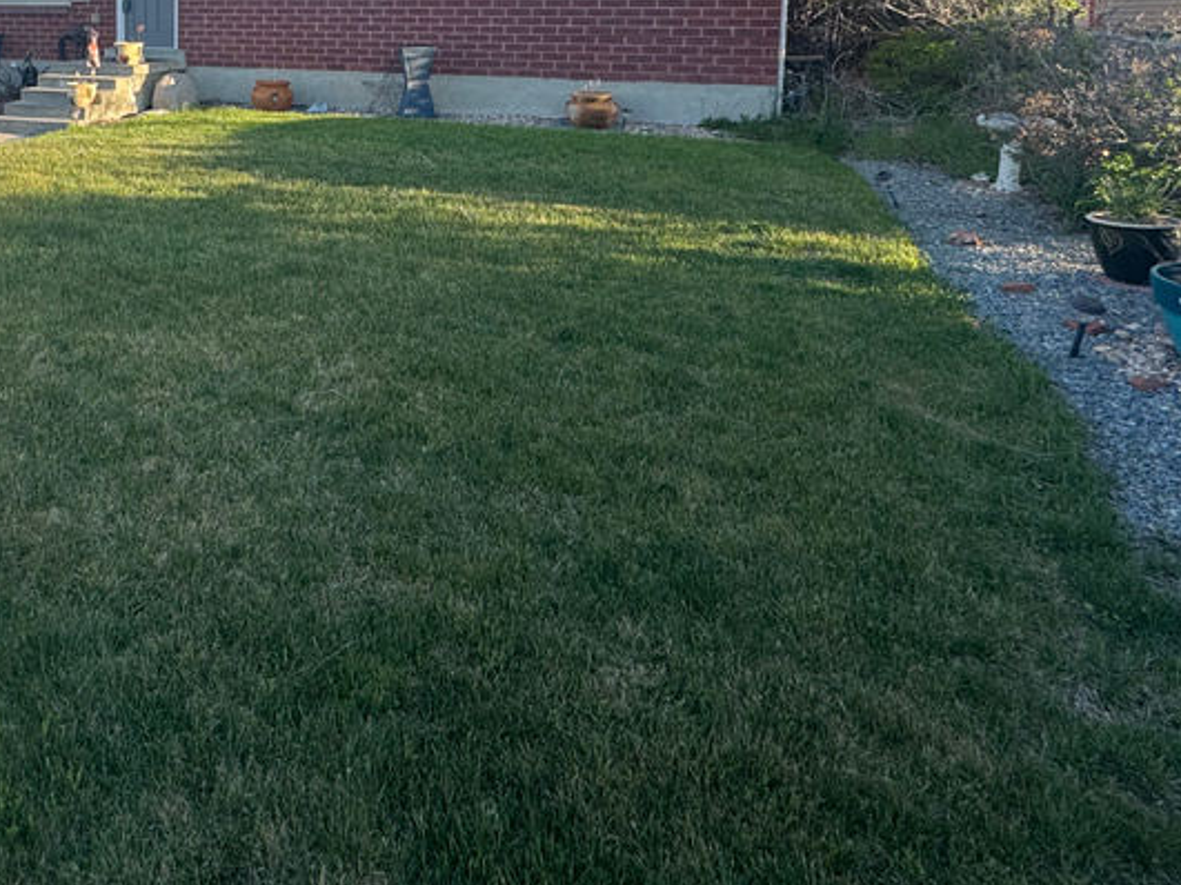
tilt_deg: -4.7
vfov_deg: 46.2
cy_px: 84
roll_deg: -0.3
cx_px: 291
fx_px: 921
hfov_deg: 61.6
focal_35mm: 27
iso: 40
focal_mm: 2.22
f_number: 2.2
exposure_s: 1/352
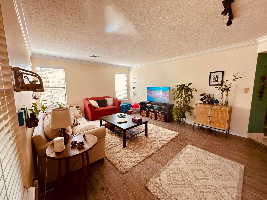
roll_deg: -0.3
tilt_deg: -8.0
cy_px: 100
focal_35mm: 14
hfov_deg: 102.1
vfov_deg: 85.7
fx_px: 108
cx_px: 134
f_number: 2.2
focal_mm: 2.22
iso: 100
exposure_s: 1/100
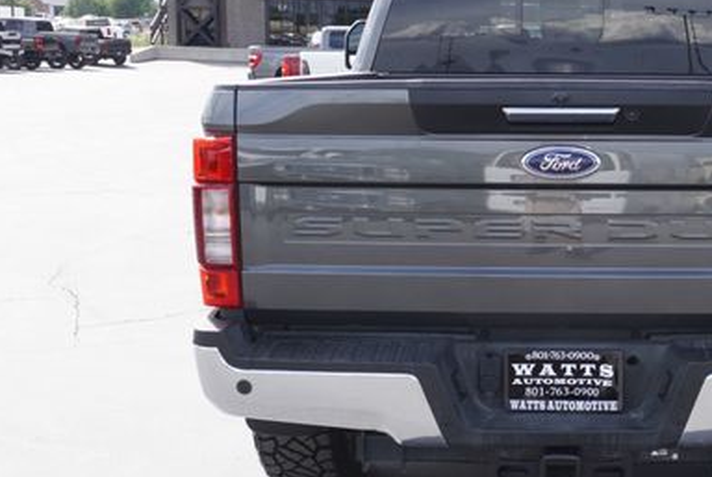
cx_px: 554
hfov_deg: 35.2
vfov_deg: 24.7
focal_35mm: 55
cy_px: 254
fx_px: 1089
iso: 100
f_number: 6.3
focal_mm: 22
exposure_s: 1/160
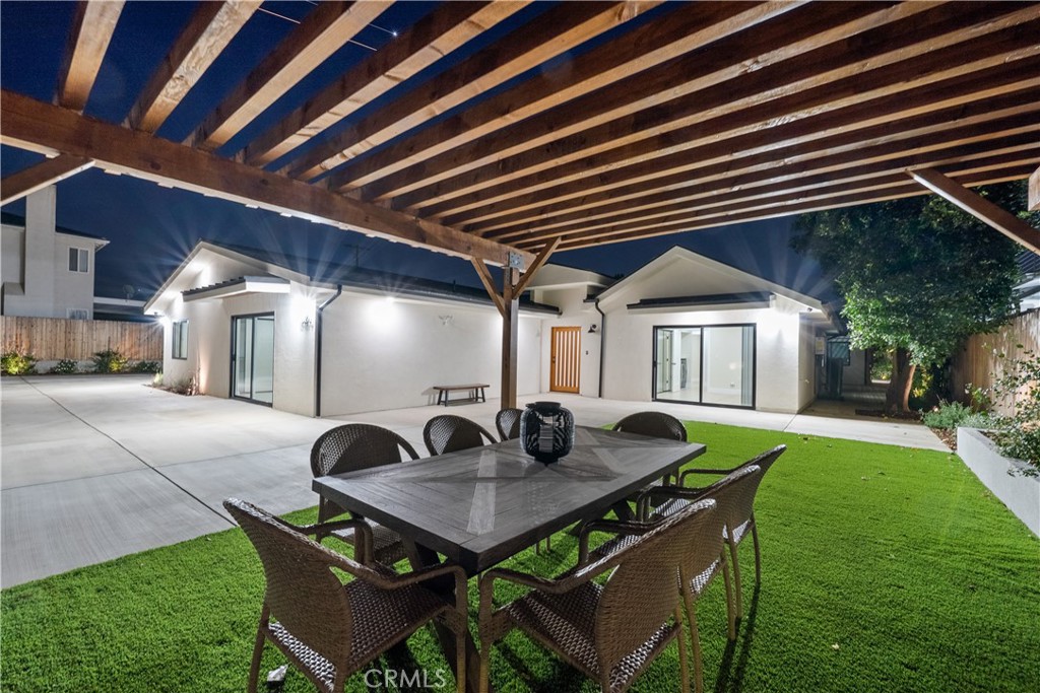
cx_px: 520
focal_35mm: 14
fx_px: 404
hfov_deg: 104.2
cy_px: 346
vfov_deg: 81.2
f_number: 11
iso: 160
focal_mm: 14
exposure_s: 2.5
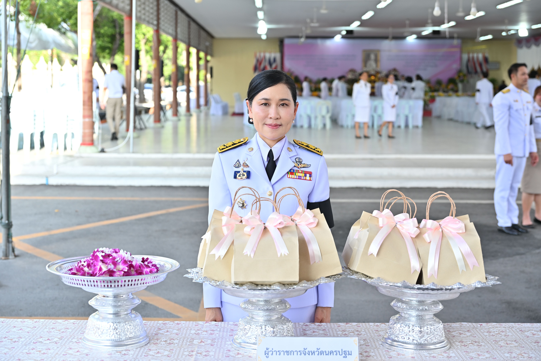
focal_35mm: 55
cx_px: 270
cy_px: 180
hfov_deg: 36.2
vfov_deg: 24.6
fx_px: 826
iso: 200
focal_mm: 55
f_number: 4
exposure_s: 1/200
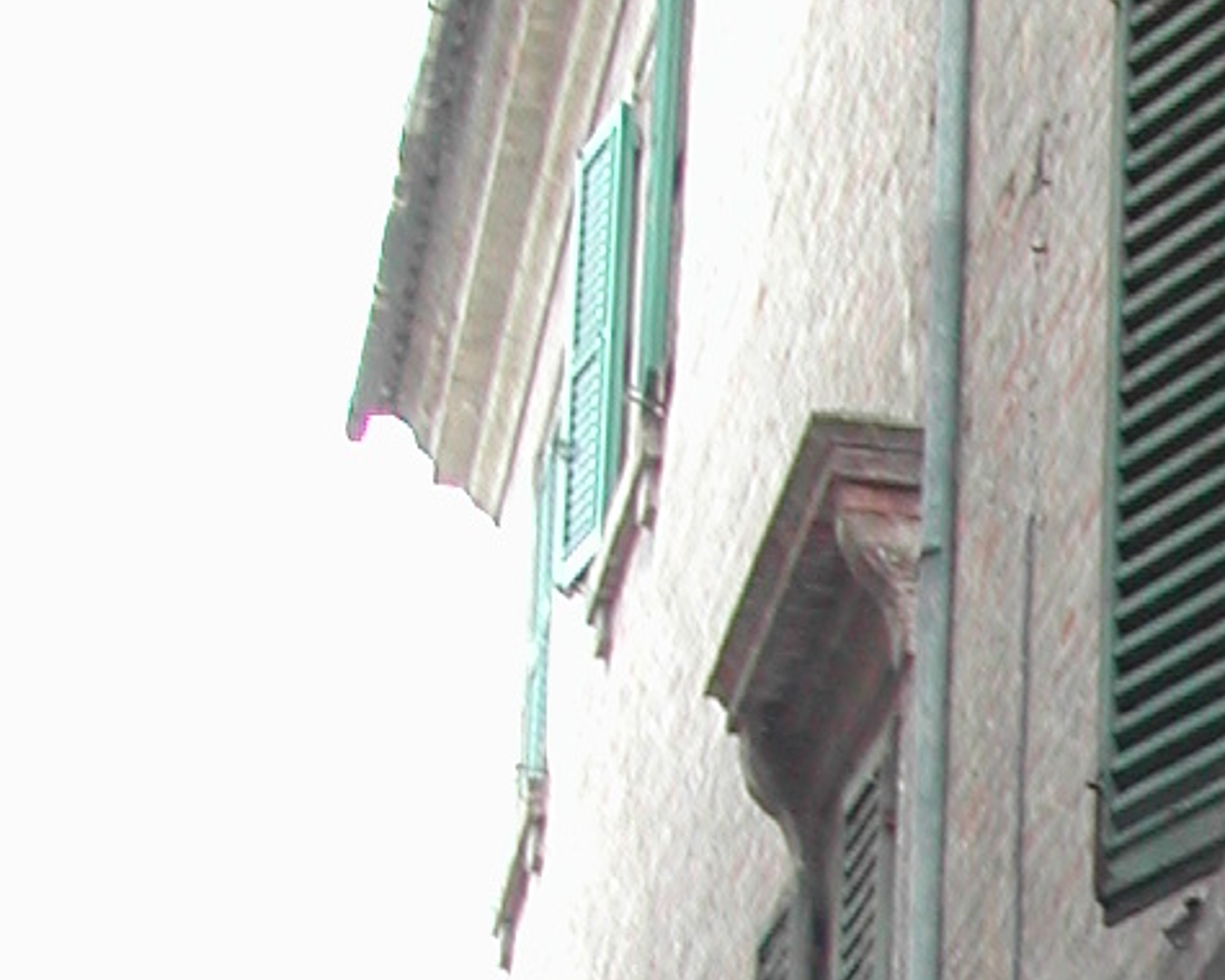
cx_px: 1955
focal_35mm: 160
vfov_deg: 9.4
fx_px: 5801
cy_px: 1372
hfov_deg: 11.5
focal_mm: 8
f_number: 2.8
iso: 109
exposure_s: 1/30
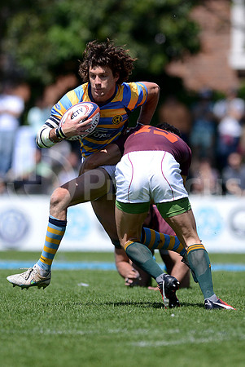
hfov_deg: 3.3
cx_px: 122
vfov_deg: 4.9
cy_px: 184
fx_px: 4277
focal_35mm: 420
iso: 400
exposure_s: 1/3200
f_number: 4
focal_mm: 420
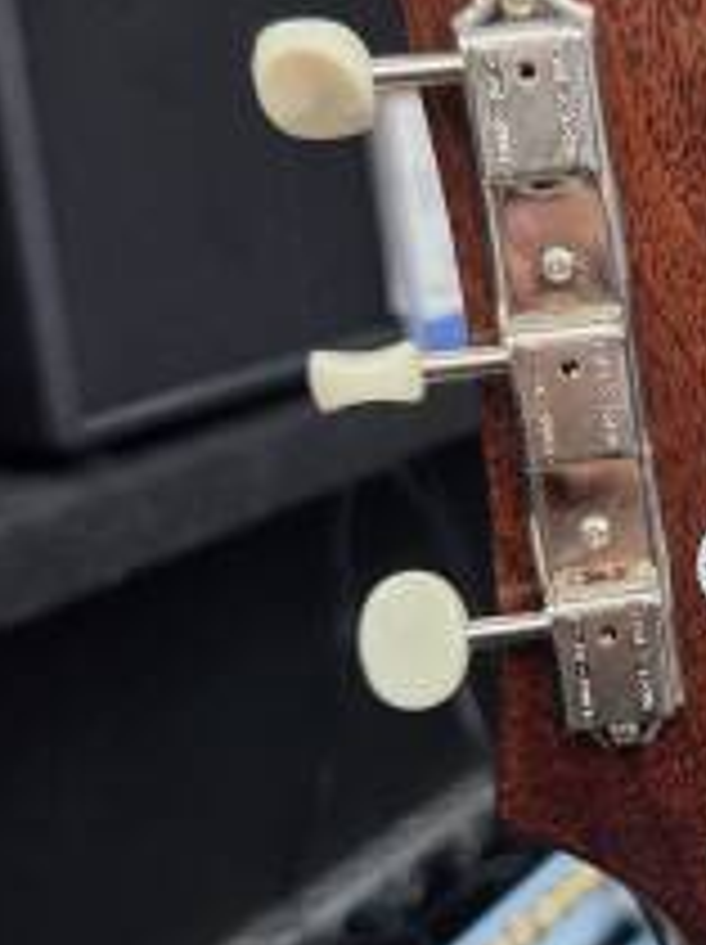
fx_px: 1553
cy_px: 477
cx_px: 854
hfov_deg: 23.4
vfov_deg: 33.8
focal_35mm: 57
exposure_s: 1/120
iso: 125
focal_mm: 5.4
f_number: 1.8
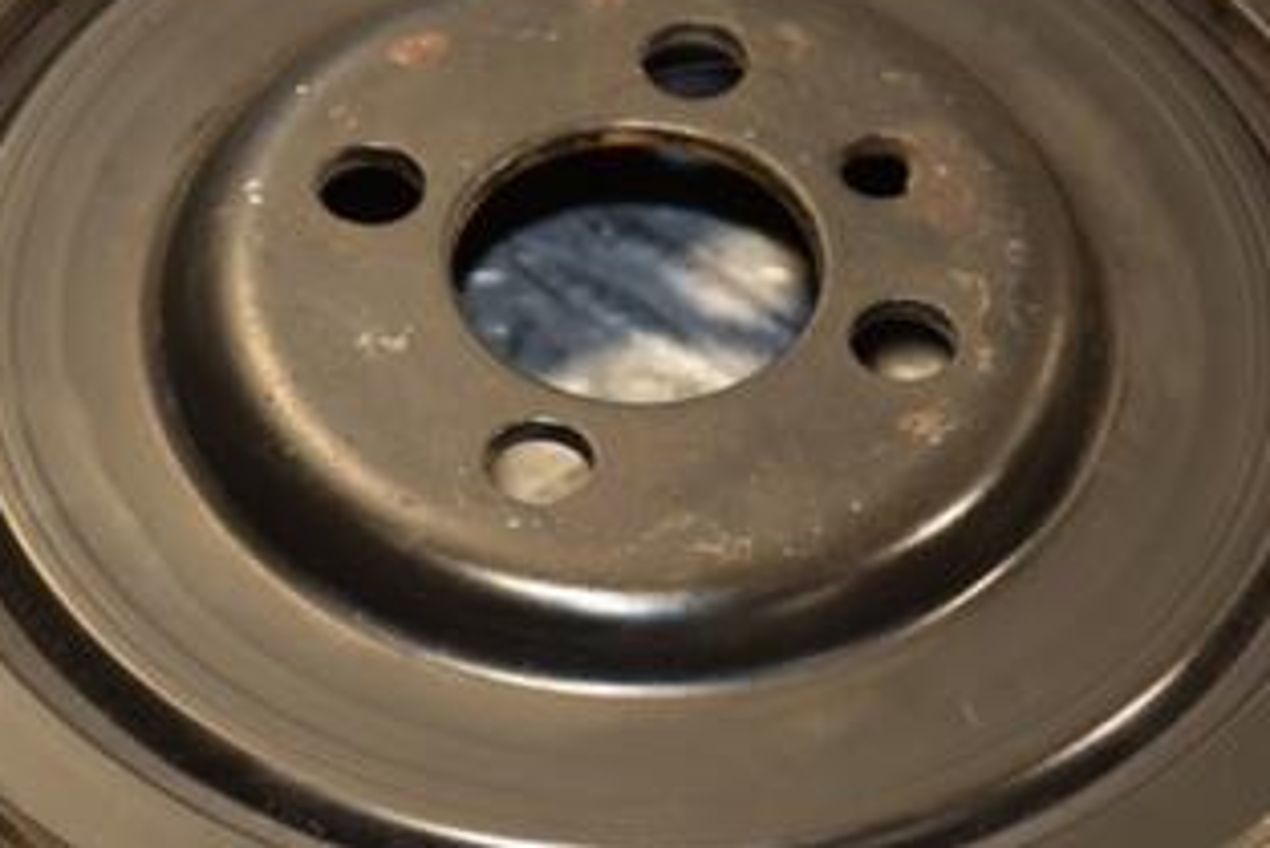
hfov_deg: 6.8
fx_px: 10657
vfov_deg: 4.6
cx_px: 540
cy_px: 495
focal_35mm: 302
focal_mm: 105
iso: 800
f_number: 5.6
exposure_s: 1/125
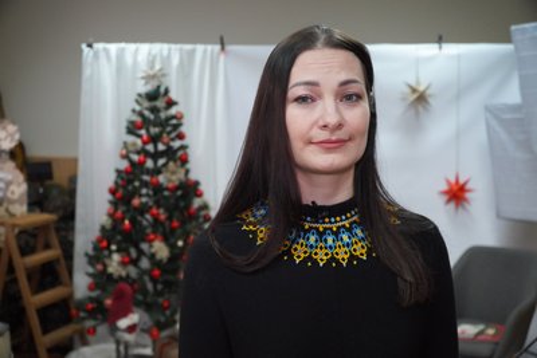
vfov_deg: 30.9
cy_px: 179
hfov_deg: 44.9
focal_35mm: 44
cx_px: 268
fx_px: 649
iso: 3200
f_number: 4
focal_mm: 29
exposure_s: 1/160
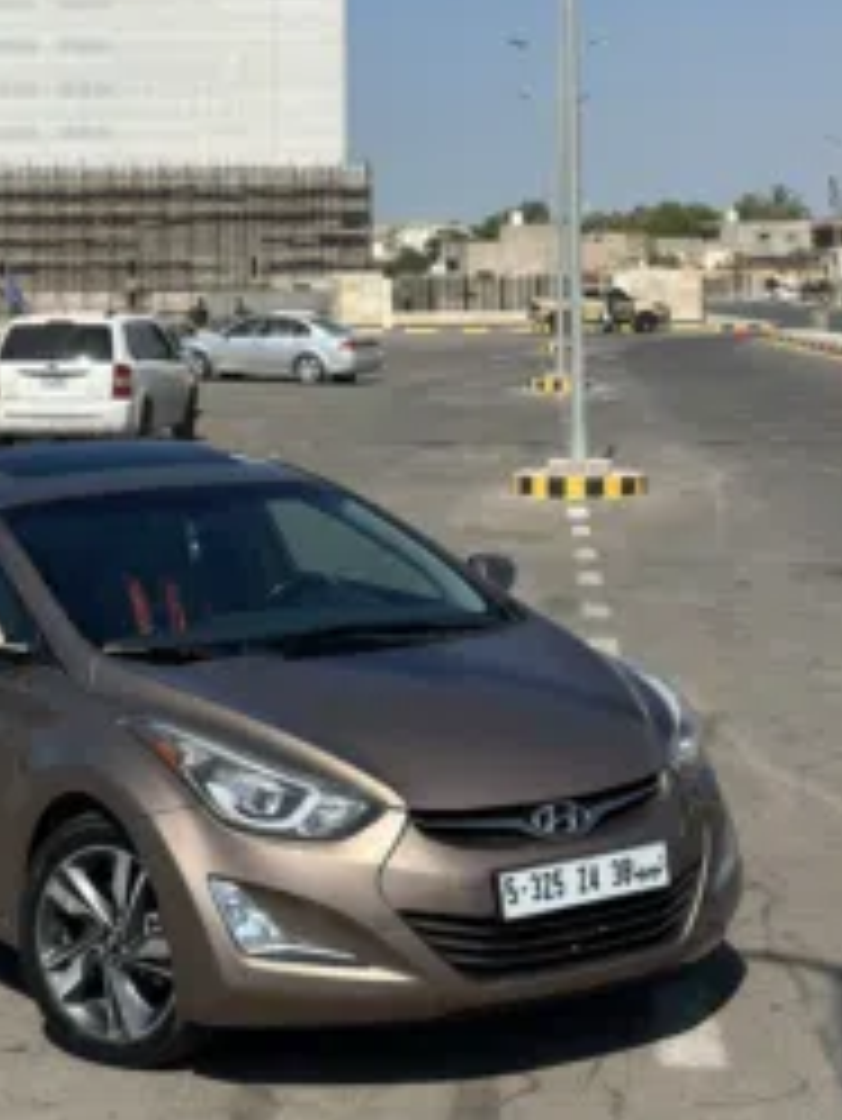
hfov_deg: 19.1
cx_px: 239
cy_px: 315
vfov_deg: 25.1
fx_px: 2495
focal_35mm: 77
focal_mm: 6.86
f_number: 1.78
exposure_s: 1/9804
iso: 100
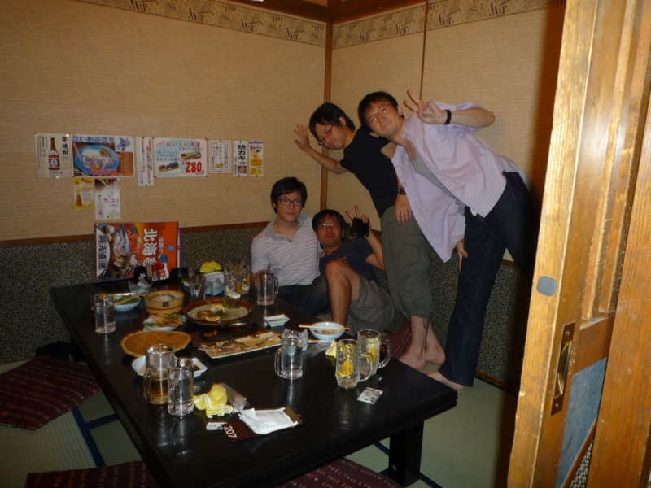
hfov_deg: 69.4
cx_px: 326
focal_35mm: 25
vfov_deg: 54.9
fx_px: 470
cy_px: 244
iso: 100
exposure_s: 1/30
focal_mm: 4.4
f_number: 2.8
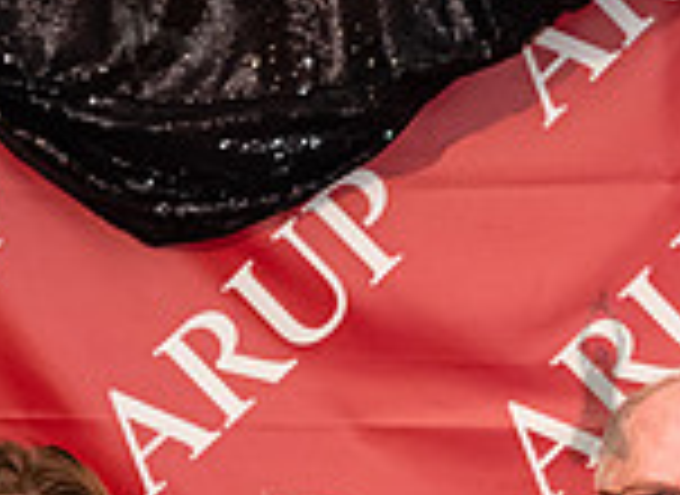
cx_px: 661
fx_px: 2897
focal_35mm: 149
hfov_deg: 13.2
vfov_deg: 9.4
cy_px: 816
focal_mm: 35
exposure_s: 1/250
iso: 8000
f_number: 3.2
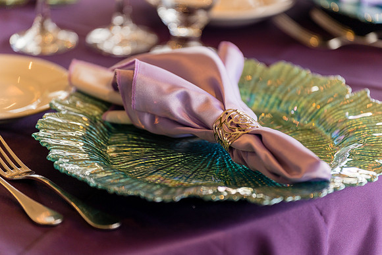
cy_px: 128
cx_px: 191
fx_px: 1687
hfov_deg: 12.9
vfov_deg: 8.6
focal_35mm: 159
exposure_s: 1/160
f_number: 2.8
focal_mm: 159
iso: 320
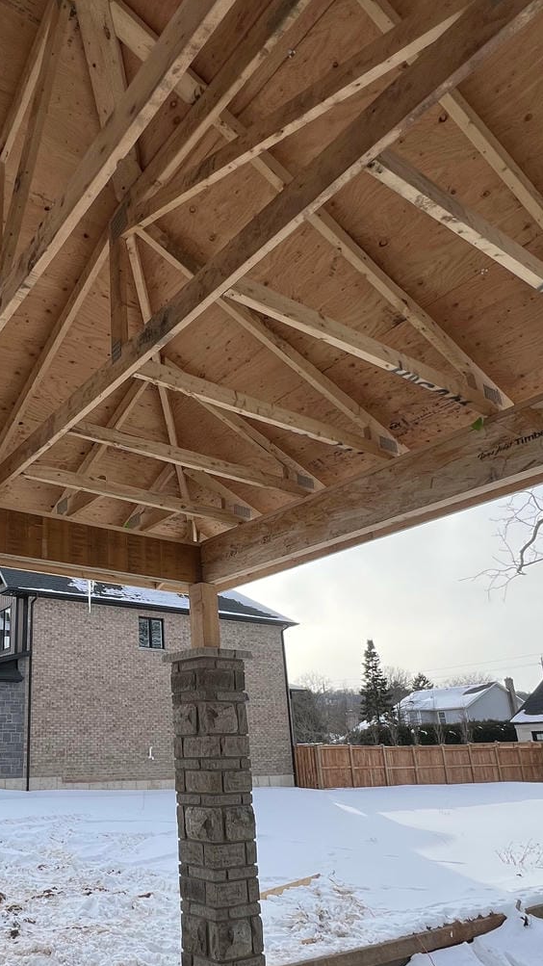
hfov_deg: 45.4
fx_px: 614
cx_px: 111
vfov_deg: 75.8
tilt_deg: +19.6
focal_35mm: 24
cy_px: 555
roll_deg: -0.2
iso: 32
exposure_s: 1/602
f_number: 1.8
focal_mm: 1.57
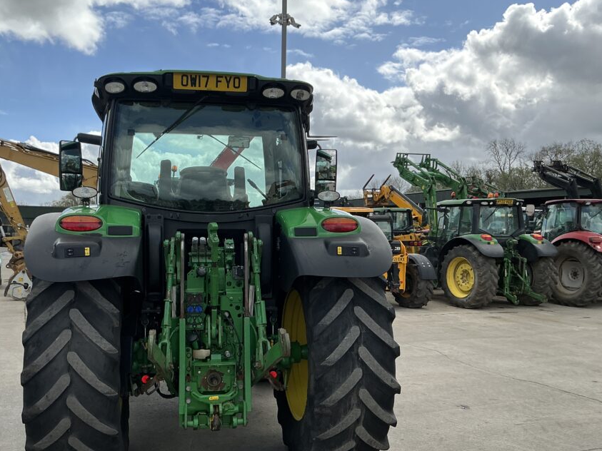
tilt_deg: -1.0
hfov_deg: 53.7
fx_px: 591
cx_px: 250
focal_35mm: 34
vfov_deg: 41.7
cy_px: 258
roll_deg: -3.4
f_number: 1.8
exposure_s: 1/1675
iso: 25
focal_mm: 3
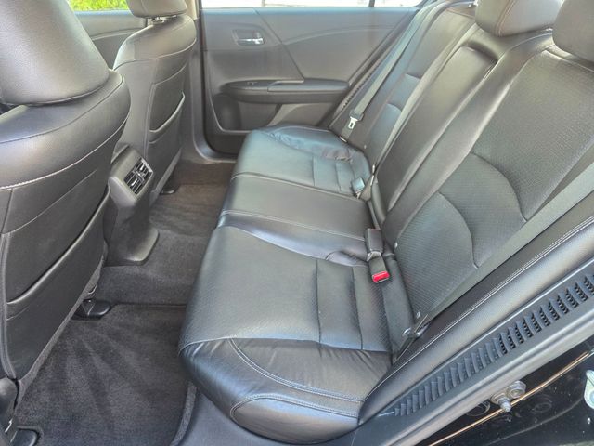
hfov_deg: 73.9
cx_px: 297
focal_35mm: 23
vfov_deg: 58.9
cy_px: 223
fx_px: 395
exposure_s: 1/120
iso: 500
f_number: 1.7
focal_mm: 6.3
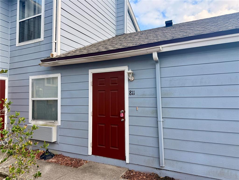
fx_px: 166
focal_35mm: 24
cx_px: 120
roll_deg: -0.1
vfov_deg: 56.8
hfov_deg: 71.6
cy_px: 90
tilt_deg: +3.5
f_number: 1.78
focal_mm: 6.76
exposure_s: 1/1464
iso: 100
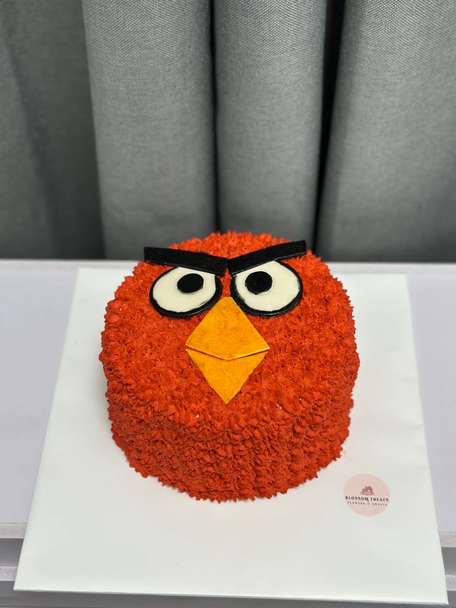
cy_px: 304
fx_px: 843
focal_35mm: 48
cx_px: 228
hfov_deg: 30.3
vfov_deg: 39.7
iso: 80
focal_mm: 6.86
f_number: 1.78
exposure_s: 1/129
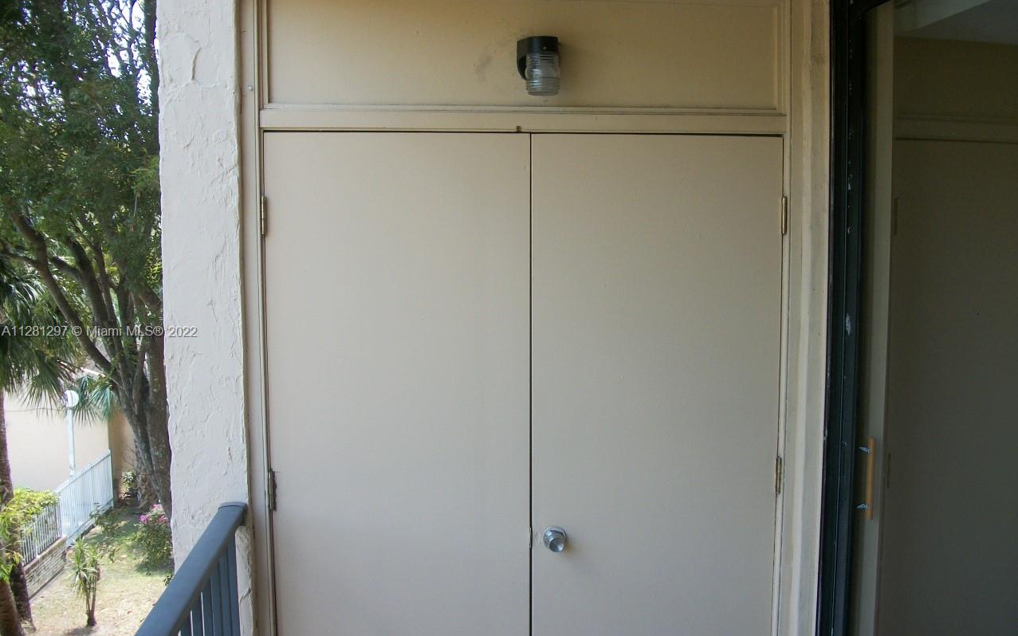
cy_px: 333
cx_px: 509
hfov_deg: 56.7
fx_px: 943
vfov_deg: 37.3
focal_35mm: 34
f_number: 2.9
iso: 80
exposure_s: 1/125
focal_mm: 5.7
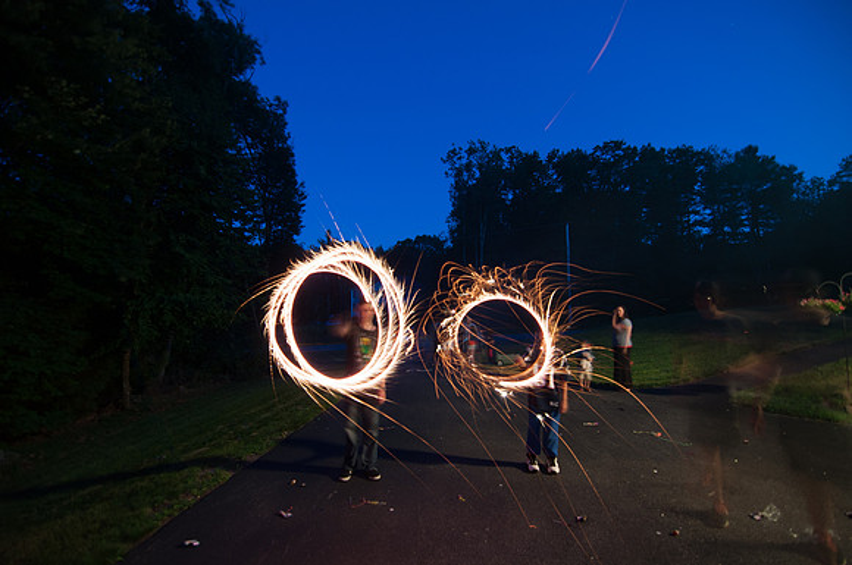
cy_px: 282
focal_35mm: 16
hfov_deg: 95.1
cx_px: 426
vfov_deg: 71.9
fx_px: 390
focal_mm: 11
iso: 200
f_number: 2.8
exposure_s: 2
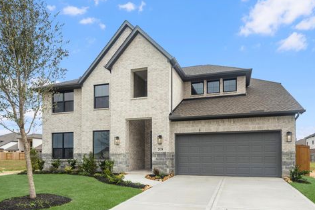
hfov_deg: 90.0
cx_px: 160
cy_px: 104
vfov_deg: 67.4
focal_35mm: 18
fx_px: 158
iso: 125
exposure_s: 1/200
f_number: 9
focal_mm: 17
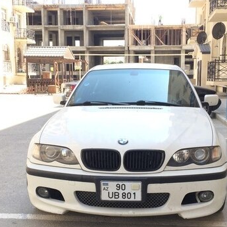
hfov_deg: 34.6
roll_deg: +0.0
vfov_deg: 34.6
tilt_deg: -10.3
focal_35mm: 49
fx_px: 364
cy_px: 133
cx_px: 128
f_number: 2.2
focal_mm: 4.15
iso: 32
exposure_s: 1/436
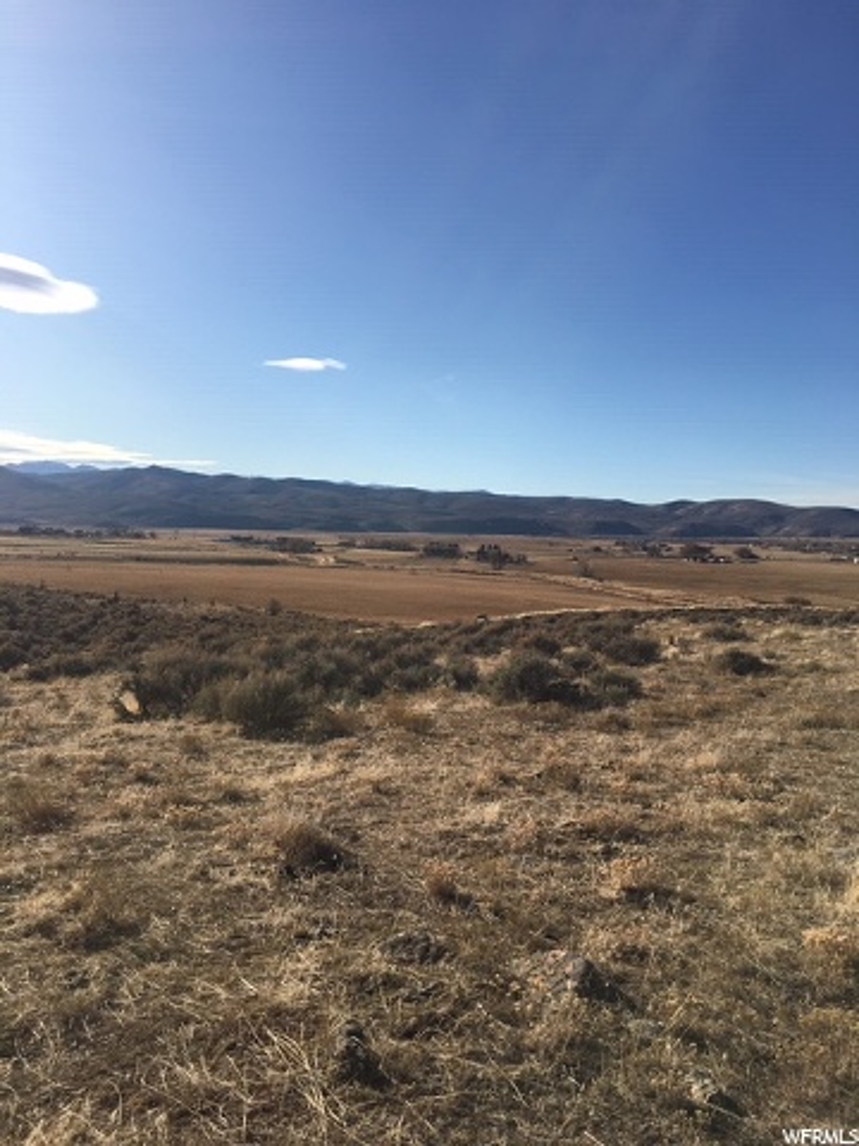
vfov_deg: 61.7
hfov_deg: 48.2
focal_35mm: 29
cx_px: 430
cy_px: 573
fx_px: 960
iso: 25
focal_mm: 4.15
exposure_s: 1/2481
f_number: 2.2
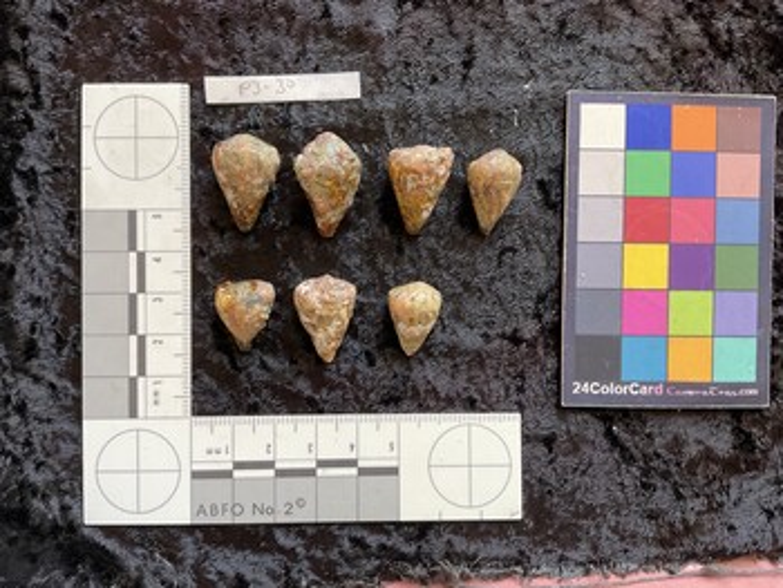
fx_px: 656
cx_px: 392
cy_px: 294
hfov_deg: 61.6
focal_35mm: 29
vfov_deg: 48.3
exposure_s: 1/60
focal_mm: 3
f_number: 1.8
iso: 80
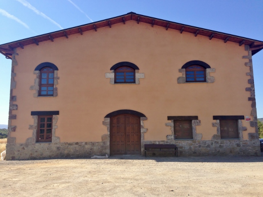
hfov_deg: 55.4
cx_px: 132
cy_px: 98
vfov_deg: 42.9
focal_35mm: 33
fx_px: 251
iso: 50
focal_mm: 4.13
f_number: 2.4
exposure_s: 1/1043
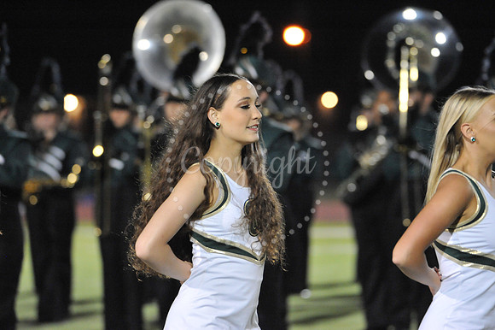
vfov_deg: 4.3
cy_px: 165
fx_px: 4397
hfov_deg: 6.4
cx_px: 248
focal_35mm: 320
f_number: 6.3
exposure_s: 1/160
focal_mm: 320
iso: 6400
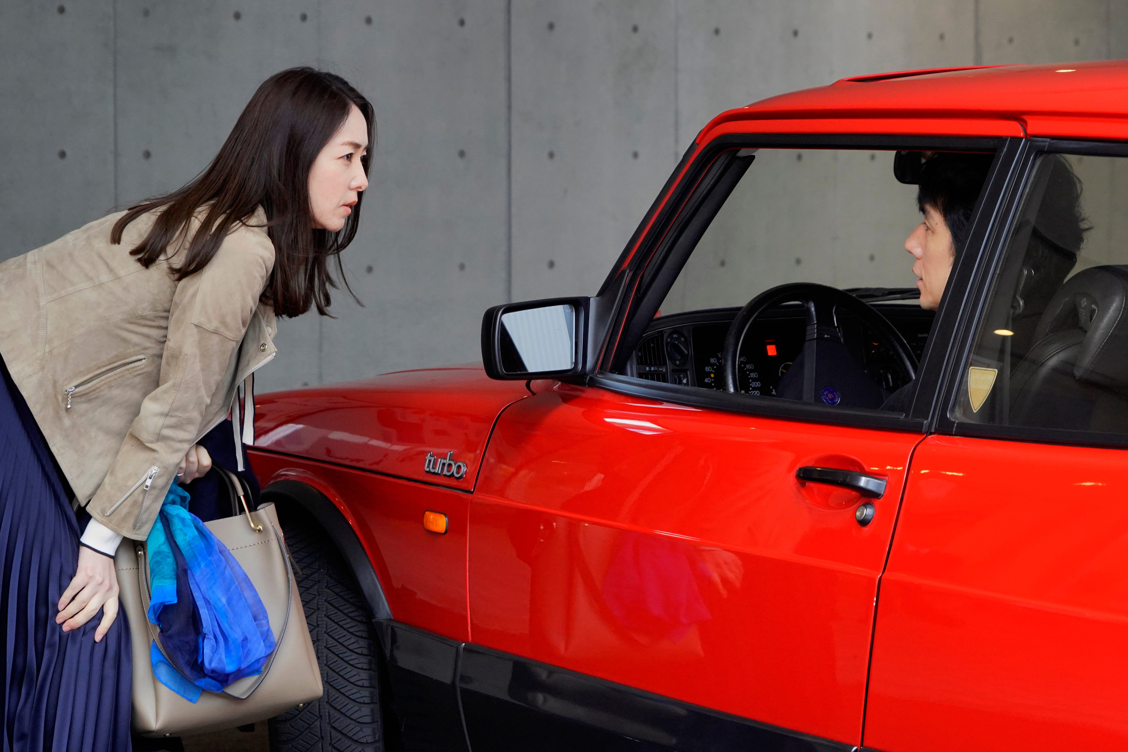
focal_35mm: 105
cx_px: 564
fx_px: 3290
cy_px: 376
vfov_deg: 13.0
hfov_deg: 19.5
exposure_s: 1/100
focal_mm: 105
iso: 3200
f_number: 10
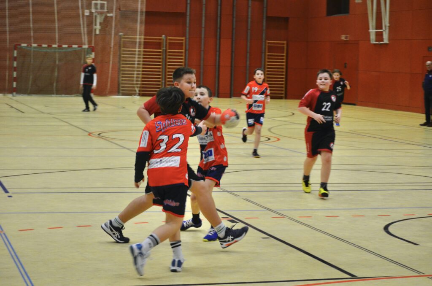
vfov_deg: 16.5
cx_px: 216
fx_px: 988
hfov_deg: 24.7
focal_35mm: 82
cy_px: 143
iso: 1600
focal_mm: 55
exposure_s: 1/125
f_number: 4
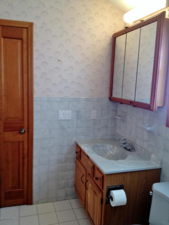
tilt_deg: -9.4
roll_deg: -2.7
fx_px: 228
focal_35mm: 35
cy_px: 112
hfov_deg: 40.7
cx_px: 84
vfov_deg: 52.6
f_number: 2.4
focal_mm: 4.28
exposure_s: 1/30
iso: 50
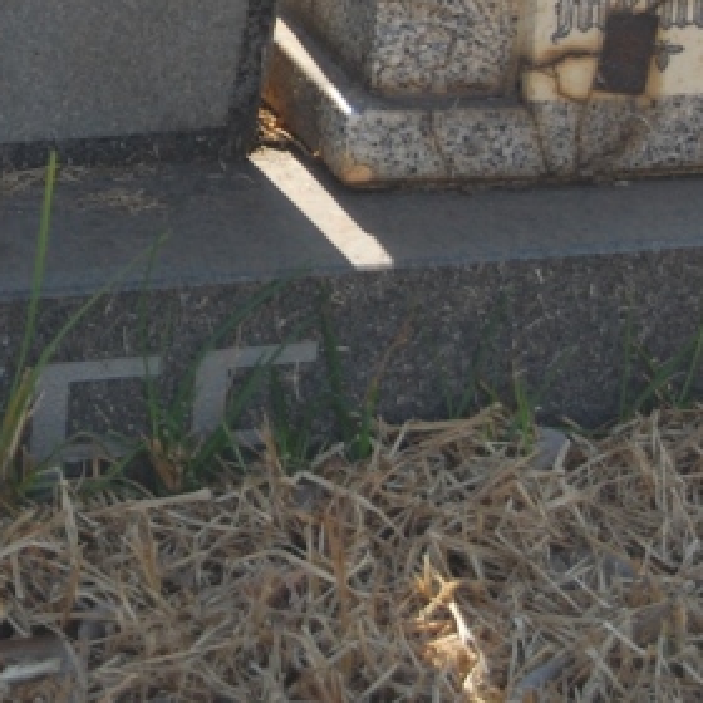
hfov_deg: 7.5
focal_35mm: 233
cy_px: -134
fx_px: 5354
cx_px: -115
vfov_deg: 7.5
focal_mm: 50
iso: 400
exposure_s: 1/400
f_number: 7.1
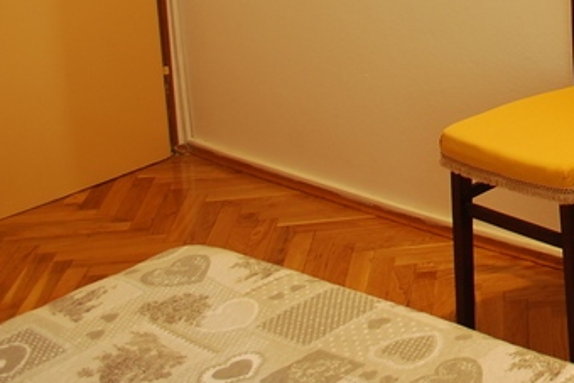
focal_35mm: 95
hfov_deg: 18.4
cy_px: -245
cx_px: 918
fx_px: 1515
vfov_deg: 13.3
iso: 110
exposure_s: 1/1.3
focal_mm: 18
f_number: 5.6
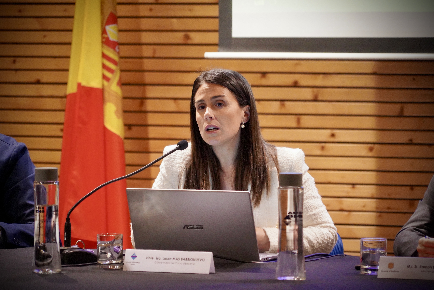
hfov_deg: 9.0
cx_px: 217
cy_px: 145
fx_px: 2773
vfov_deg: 6.0
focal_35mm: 230
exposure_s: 1/160
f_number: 6.3
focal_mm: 230
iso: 12800
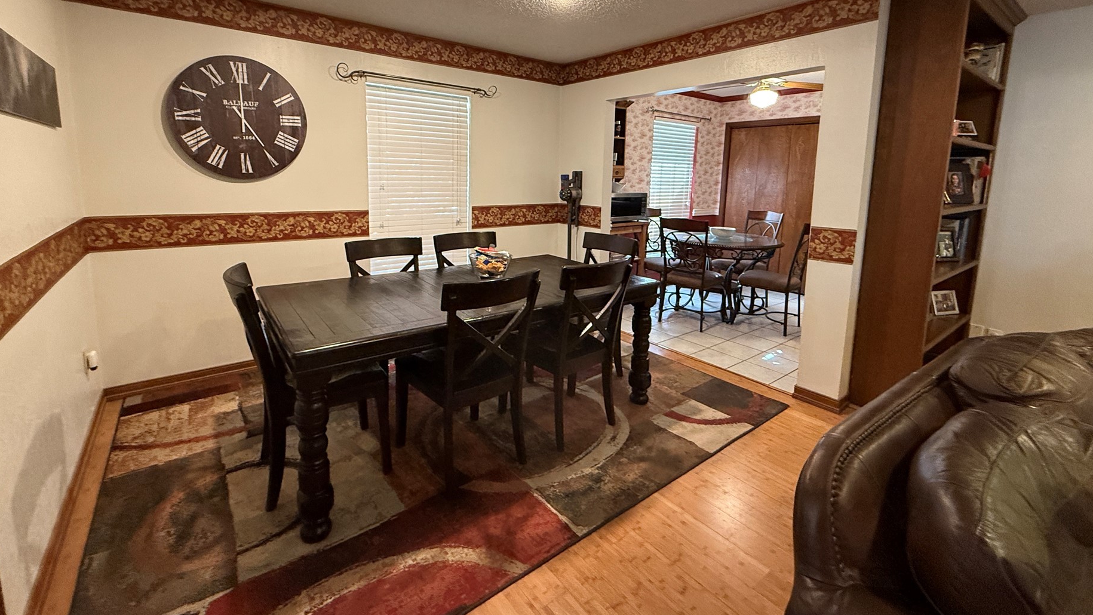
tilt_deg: -7.0
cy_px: 235
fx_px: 464
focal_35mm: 16
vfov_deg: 66.2
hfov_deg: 99.3
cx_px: 529
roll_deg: -0.5
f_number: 2.2
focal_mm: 2.22
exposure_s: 1/60
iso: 500
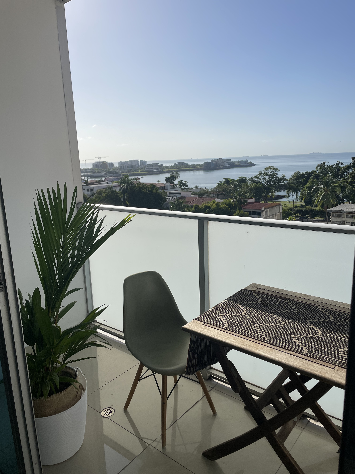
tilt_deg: -11.5
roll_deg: +2.7
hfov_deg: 53.1
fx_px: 356
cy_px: 237
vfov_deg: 67.3
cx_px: 178
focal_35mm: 26
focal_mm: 4.2
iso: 32
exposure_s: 1/8403
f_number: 1.6
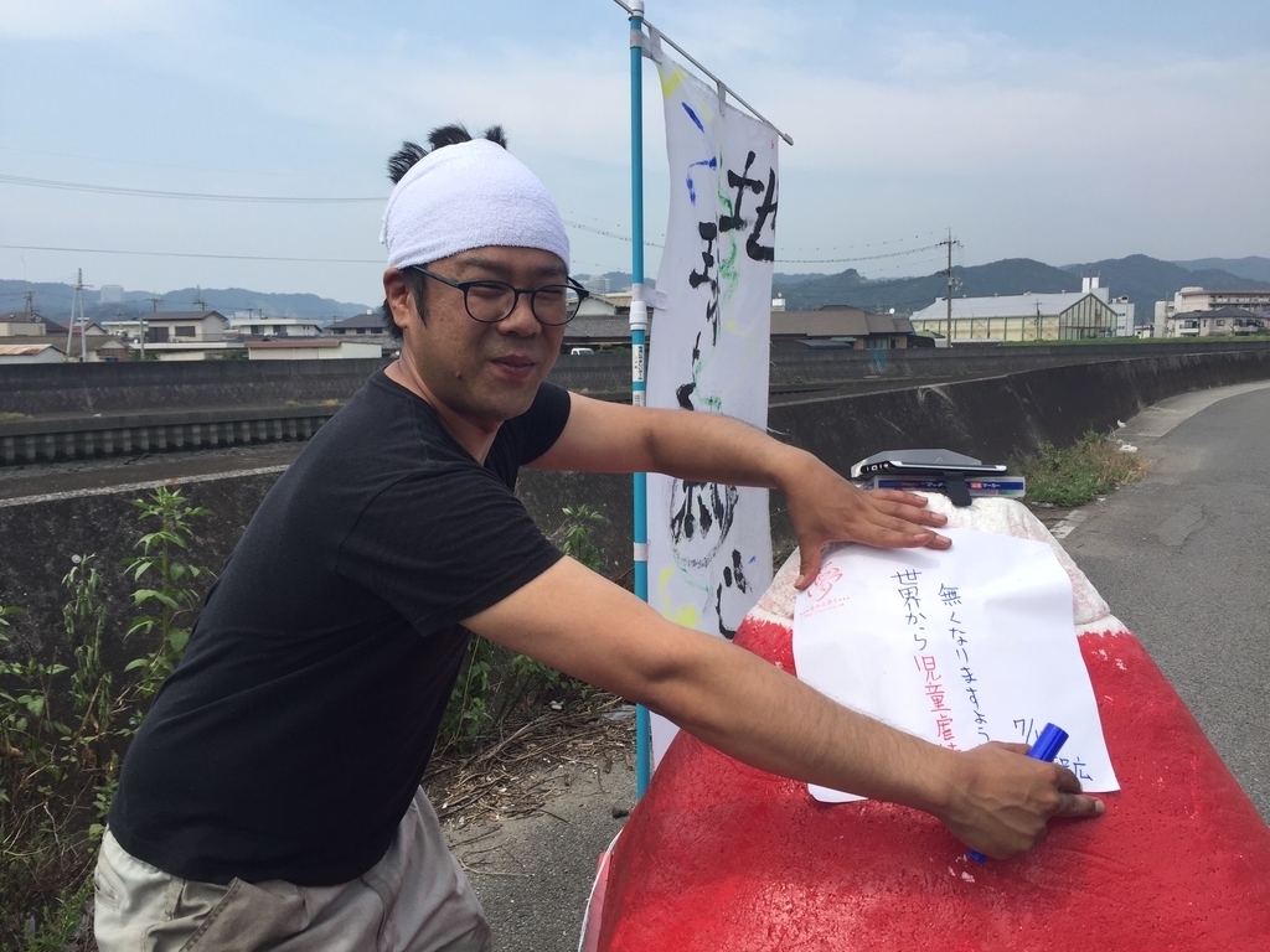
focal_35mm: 29
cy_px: 476
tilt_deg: -5.7
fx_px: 1064
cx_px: 635
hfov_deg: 61.7
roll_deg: +0.7
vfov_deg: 48.2
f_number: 2.2
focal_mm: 4.15
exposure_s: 1/1464
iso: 32
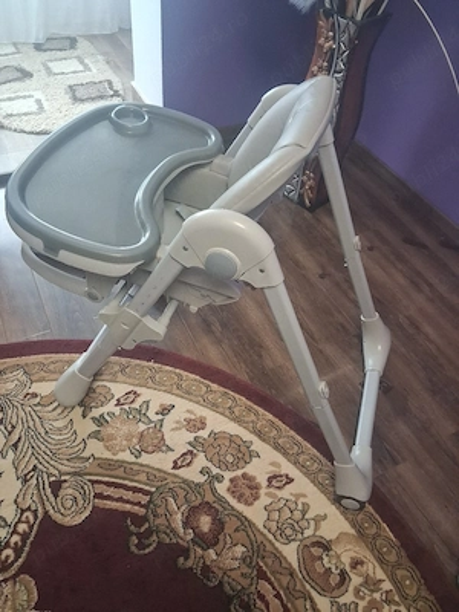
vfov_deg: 65.3
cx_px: 230
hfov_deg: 51.4
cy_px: 306
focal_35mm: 27
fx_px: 477
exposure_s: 1/100
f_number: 1.8
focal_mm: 4
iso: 400
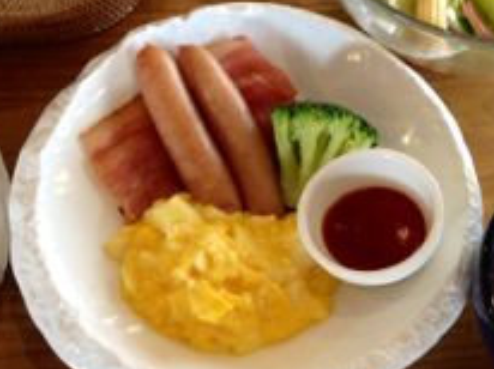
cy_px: 140
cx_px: 233
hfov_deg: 30.3
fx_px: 912
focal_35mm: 64
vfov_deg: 22.8
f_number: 2.4
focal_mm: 3.3
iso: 100
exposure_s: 1/24
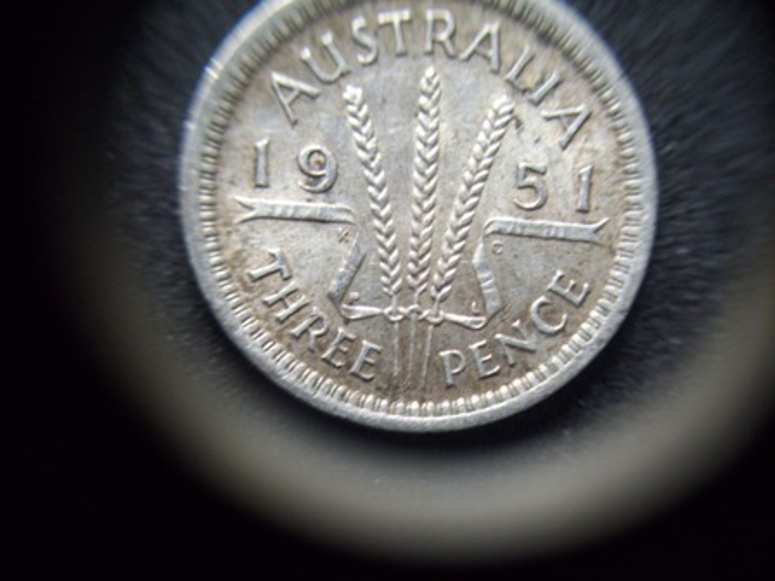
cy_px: 290
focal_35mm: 34
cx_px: 388
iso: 160
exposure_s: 1/13
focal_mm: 5.7
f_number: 2.9
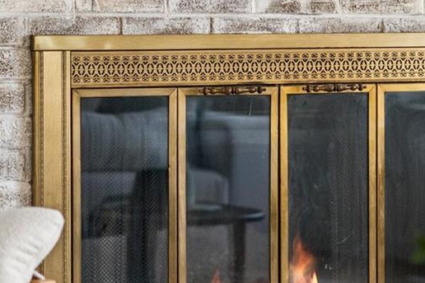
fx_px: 1830
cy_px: 227
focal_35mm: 155
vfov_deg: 8.8
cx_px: 283
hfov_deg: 13.2
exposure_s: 1/250
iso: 640
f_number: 1.8
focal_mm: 50
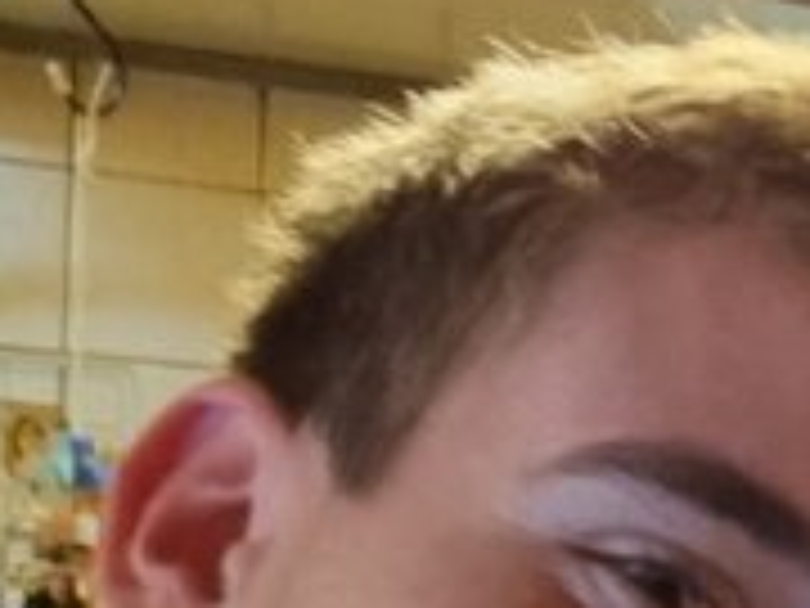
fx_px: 3323
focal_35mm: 142
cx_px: 1714
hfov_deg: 12.1
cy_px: 838
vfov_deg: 10.2
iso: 640
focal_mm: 3.3
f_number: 2.2
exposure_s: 1/33
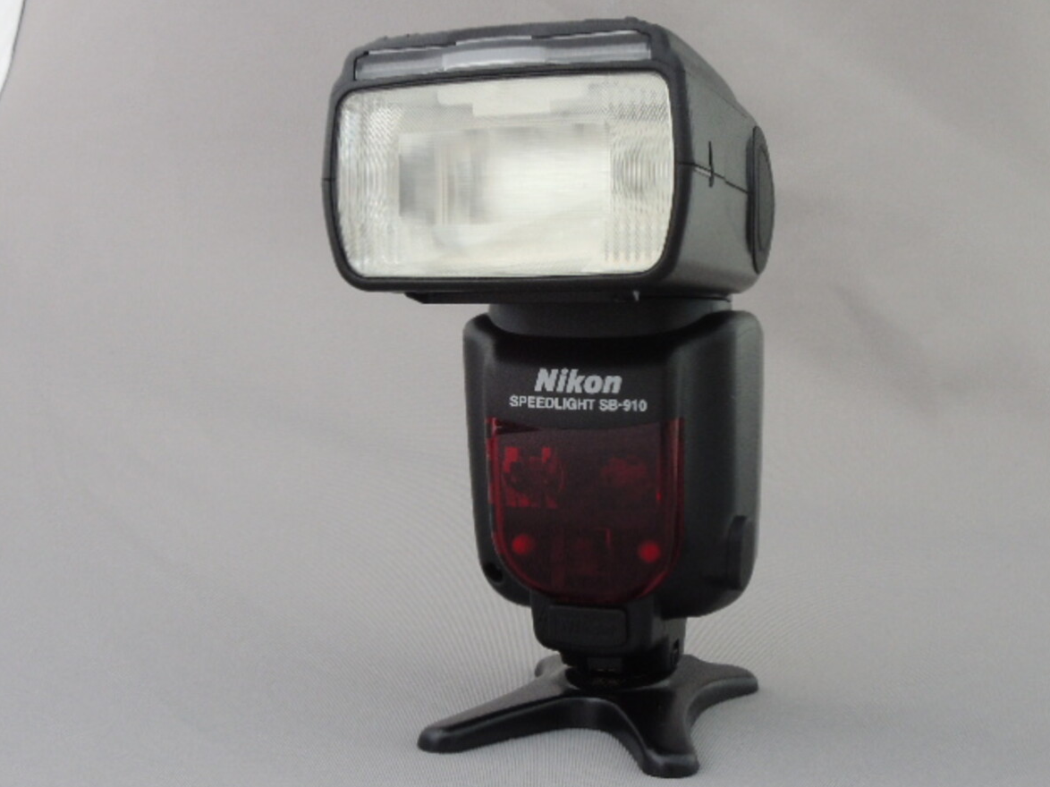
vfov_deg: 31.5
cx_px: 520
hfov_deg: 41.2
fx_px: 1395
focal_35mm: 46
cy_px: 394
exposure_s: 1/25
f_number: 8
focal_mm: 8.1
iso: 400
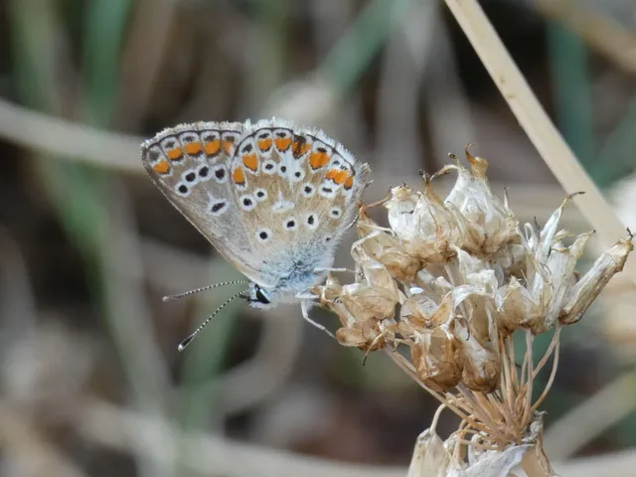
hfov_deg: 12.3
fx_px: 2940
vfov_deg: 9.3
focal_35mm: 160
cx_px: 318
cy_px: 238
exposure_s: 1/80
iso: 160
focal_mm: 28.8
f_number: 5.4
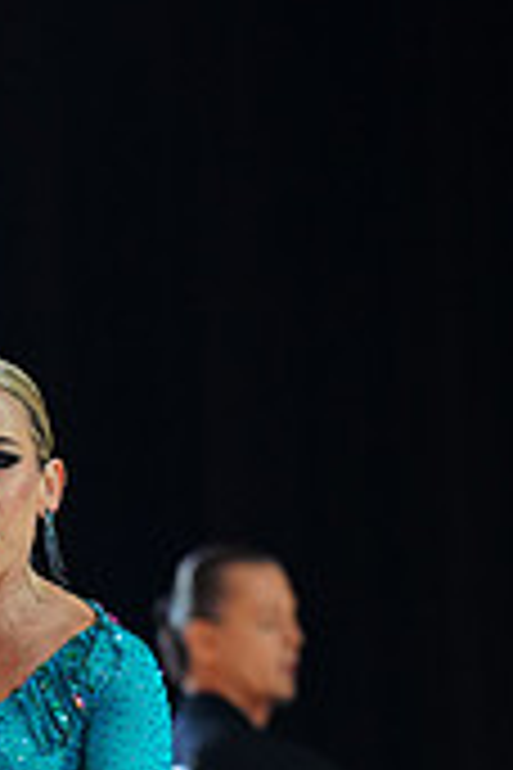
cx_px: -277
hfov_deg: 3.0
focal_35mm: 452
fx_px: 9661
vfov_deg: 4.5
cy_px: 1148
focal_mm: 133
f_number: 2.8
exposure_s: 1/500
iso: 2000
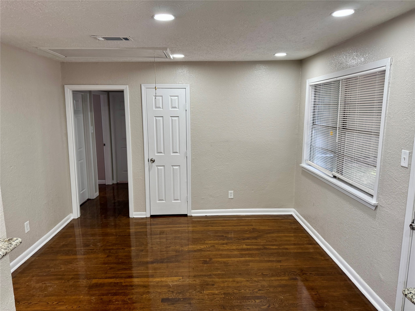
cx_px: 208
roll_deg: +0.1
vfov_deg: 56.8
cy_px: 156
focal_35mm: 24
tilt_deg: -9.3
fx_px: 288
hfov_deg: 71.6
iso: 160
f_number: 1.78
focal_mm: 6.76
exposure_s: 1/120
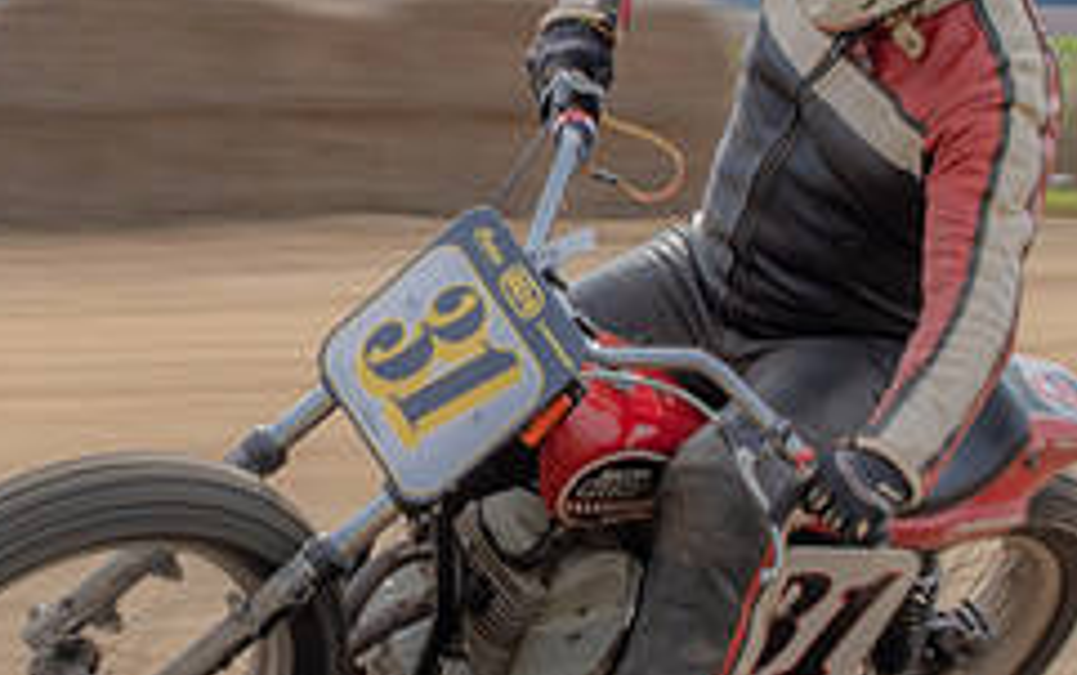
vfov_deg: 5.7
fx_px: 6756
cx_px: 343
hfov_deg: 9.1
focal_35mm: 230
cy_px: 171
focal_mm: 56
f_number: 20
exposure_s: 1/125
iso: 250
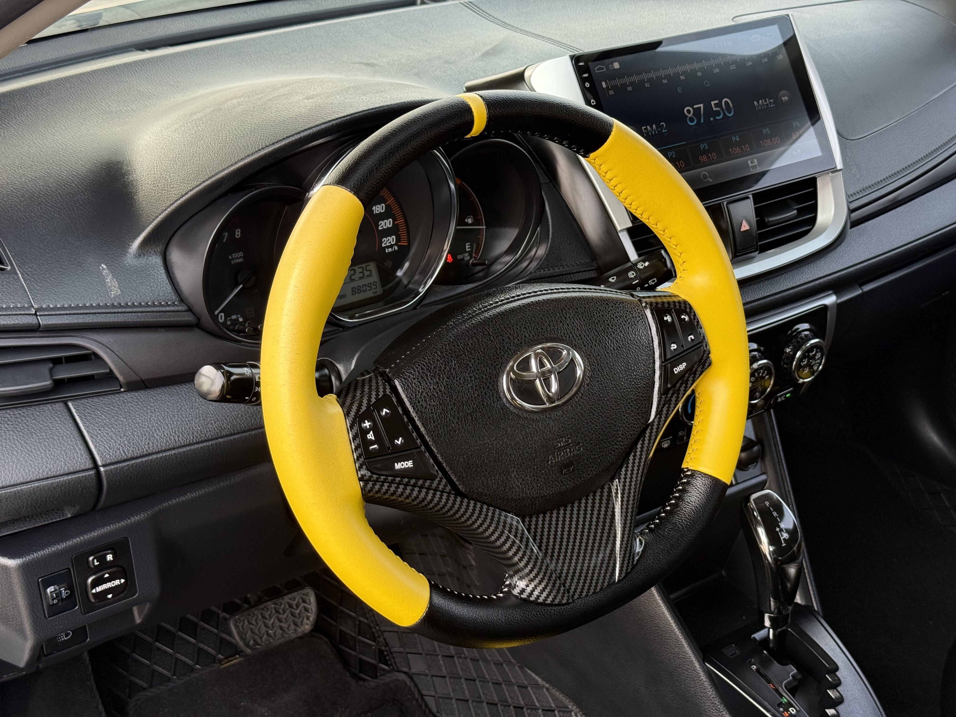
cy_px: 358
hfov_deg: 39.7
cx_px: 478
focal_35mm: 48
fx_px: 1326
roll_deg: -0.3
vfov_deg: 30.3
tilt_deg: -26.8
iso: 80
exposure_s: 1/222
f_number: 1.78
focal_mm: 6.76
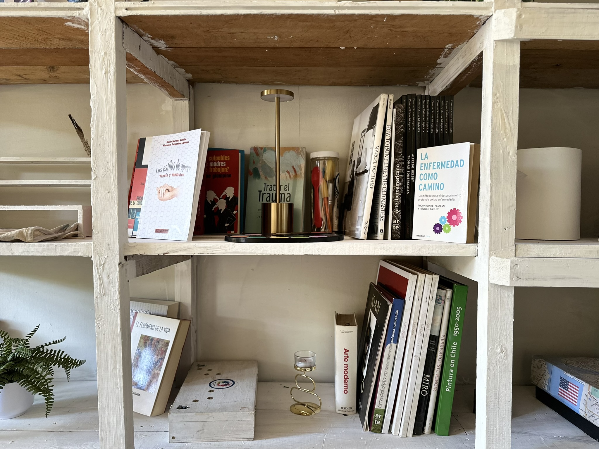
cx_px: 300
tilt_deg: -2.6
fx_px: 415
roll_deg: +1.3
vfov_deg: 56.8
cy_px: 224
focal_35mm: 24
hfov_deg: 71.6
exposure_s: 1/64
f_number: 1.78
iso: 250
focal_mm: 6.86
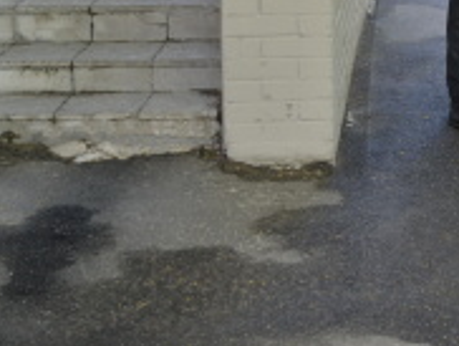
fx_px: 1261
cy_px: -63
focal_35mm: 95
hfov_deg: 18.8
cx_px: 630
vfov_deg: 15.1
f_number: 4
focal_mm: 20
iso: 220
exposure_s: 1/125
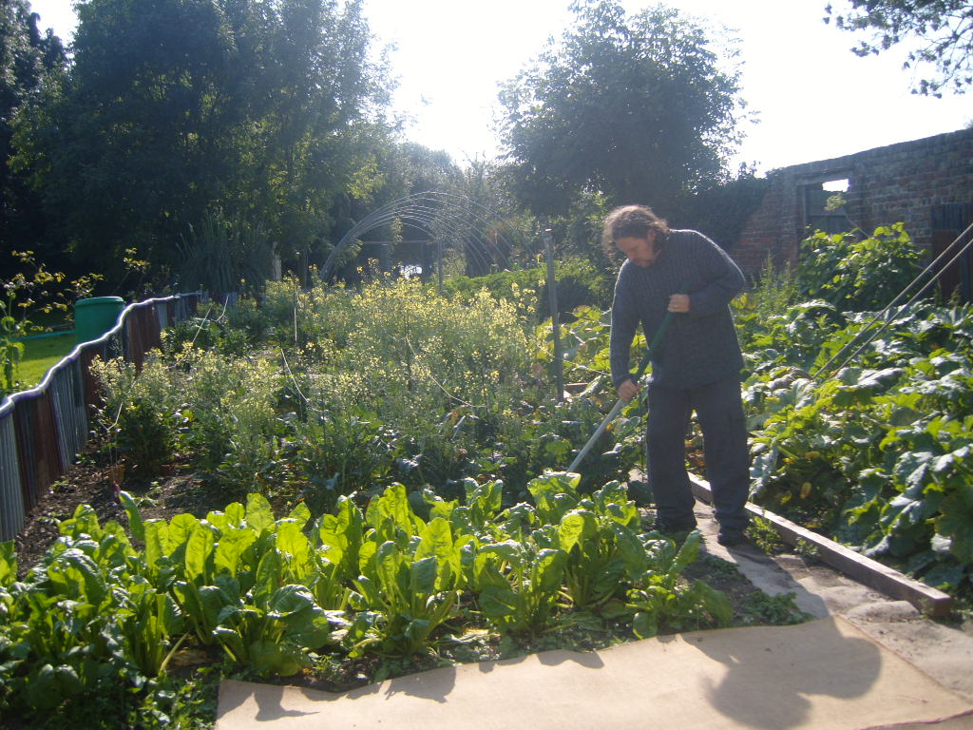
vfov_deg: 40.7
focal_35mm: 35
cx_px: 486
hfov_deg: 52.6
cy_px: 365
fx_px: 984
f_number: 7.1
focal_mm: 7.4
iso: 80
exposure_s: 1/125
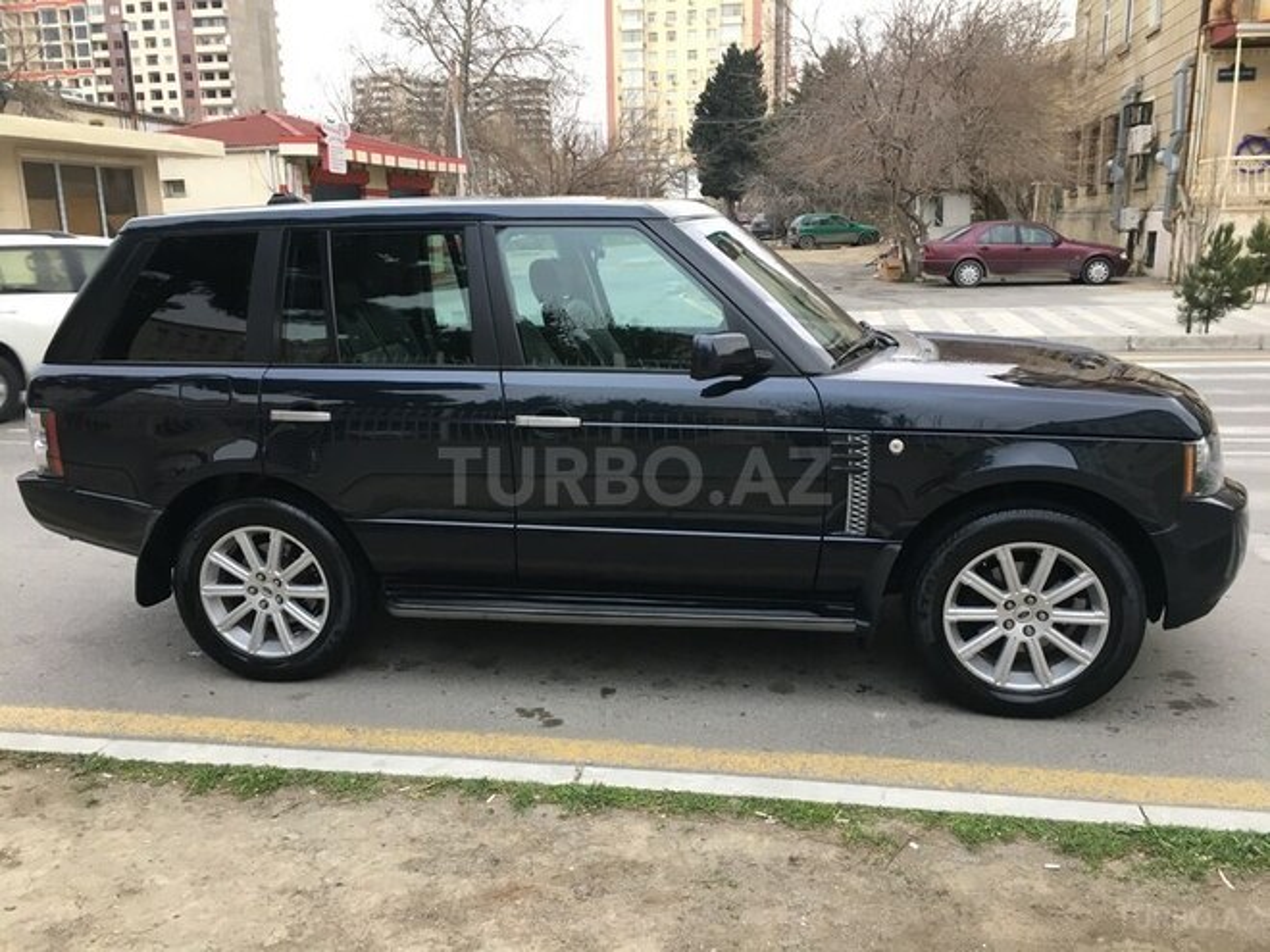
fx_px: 1064
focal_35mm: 29
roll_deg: +0.8
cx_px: 635
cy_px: 476
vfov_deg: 48.2
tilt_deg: -13.8
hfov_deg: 61.7
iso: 32
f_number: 2.2
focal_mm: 4.15
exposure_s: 1/33
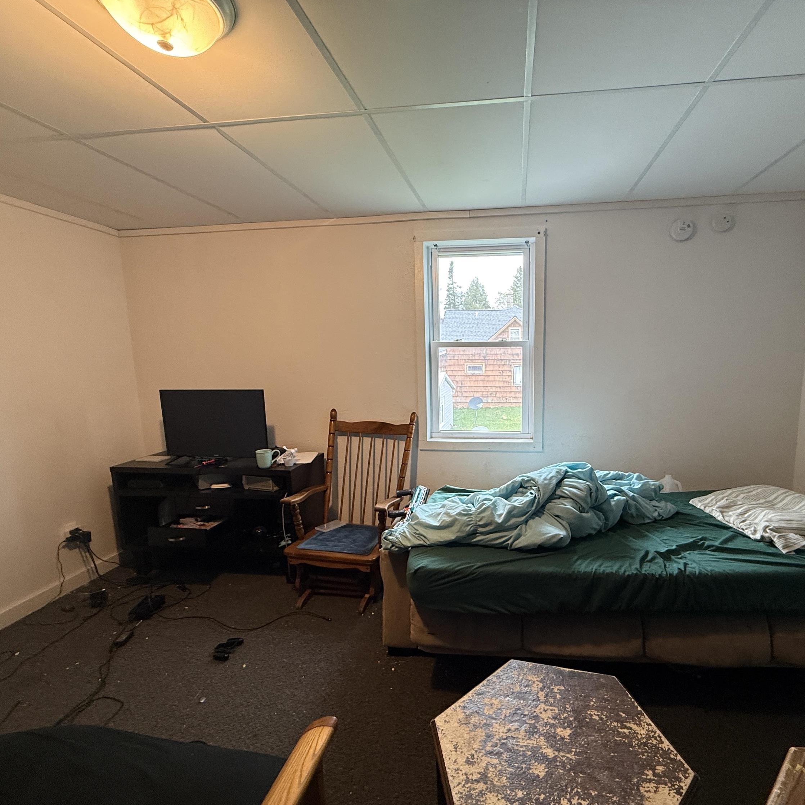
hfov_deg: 83.2
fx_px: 447
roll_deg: +1.9
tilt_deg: -7.6
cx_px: 472
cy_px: 412
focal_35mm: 17
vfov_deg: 84.0
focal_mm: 2.22
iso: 200
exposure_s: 1/60
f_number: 2.2
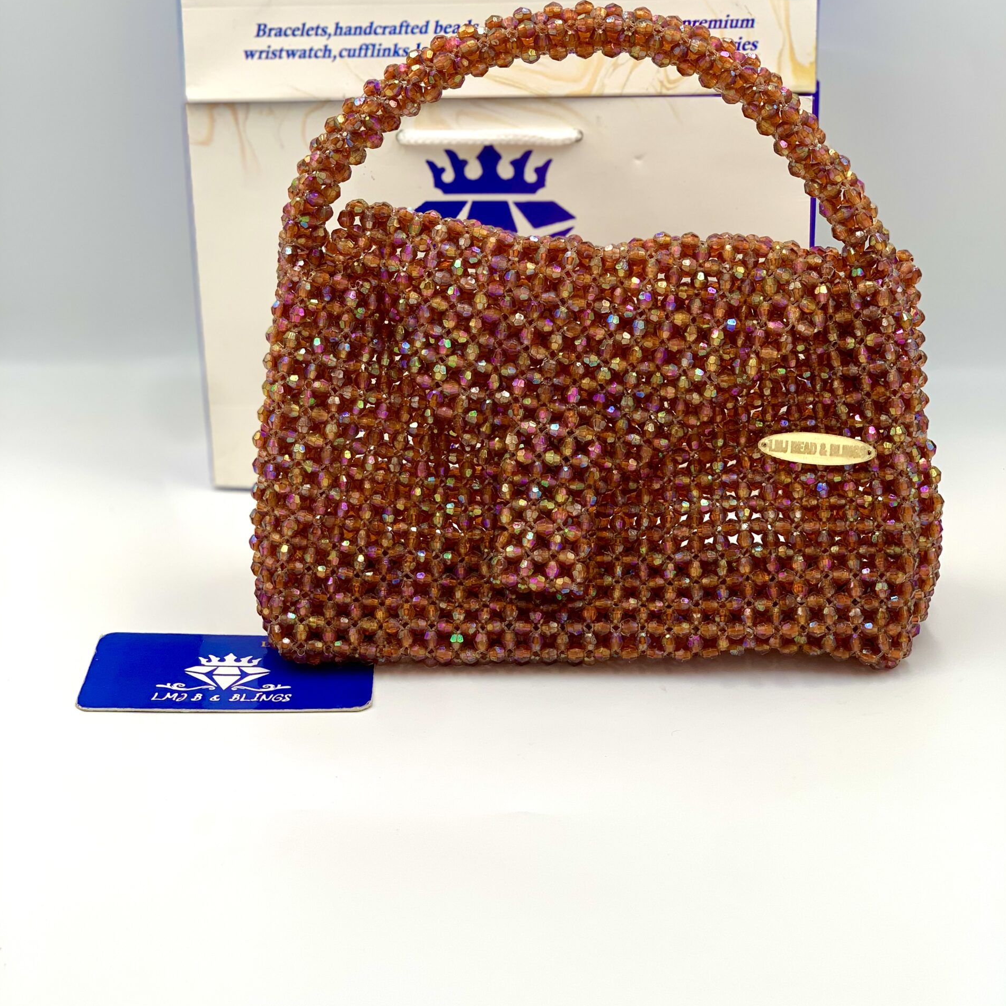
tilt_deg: -19.0
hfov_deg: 27.7
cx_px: 504
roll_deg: -0.2
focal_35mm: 62
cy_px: 393
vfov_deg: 27.6
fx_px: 2039
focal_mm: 6
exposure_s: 1/122
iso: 16
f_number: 2.4
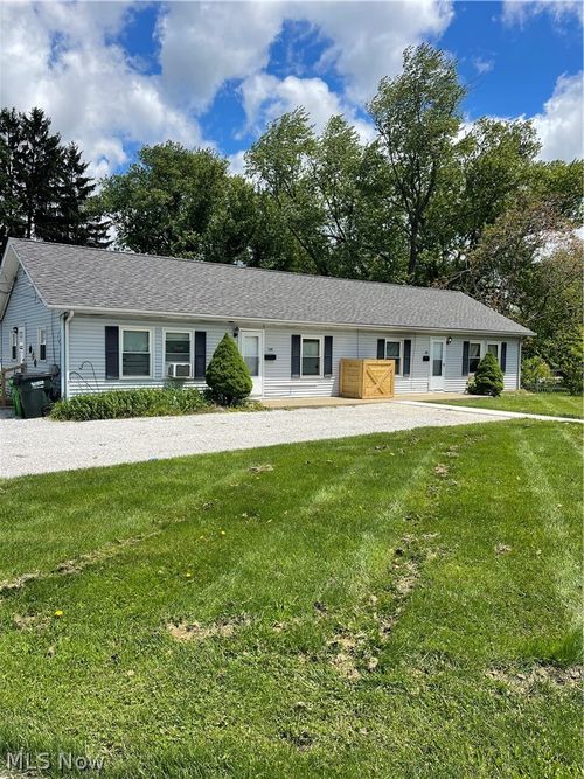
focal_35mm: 25
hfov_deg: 54.9
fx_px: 563
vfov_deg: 69.4
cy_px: 390
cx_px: 292
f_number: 1.6
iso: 32
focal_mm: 5.1
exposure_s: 1/3448
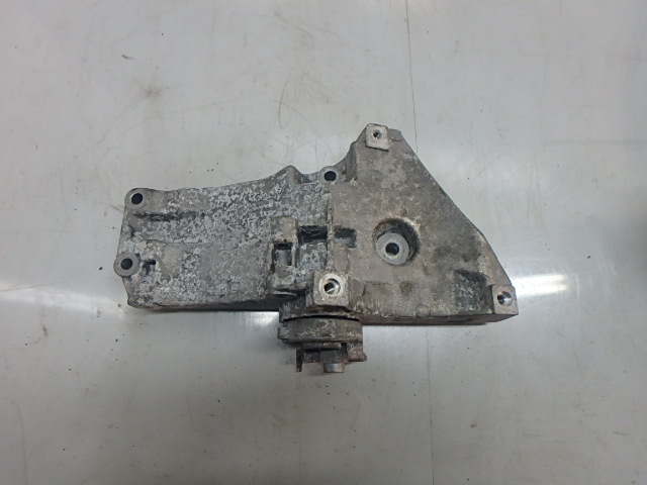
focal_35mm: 21
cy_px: 242
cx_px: 324
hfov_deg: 79.0
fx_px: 393
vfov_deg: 63.4
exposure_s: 1/40
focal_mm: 3.7
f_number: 3.5
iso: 200
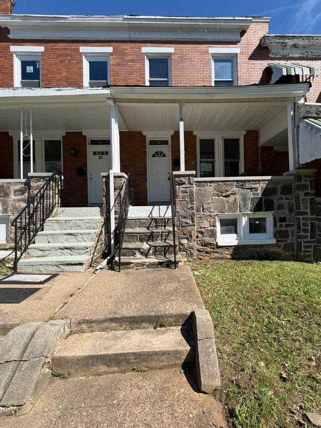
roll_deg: +1.7
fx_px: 210
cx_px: 175
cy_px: 213
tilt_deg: +1.2
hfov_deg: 74.6
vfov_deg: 91.0
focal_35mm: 17
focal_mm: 2.22
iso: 25
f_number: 2.2
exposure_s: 1/770
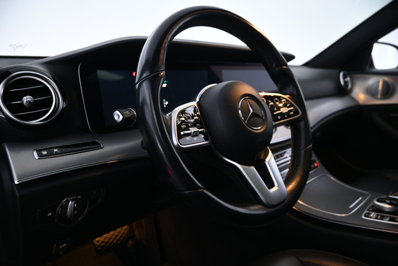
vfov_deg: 53.1
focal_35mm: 24
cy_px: 133
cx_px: 199
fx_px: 265
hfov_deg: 73.7
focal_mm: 16
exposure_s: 1/25
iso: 1100
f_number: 3.5
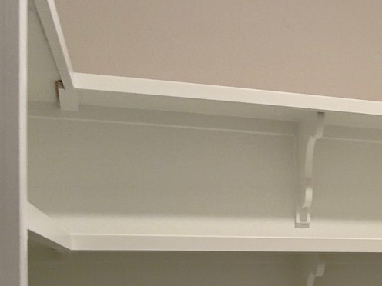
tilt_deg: +0.3
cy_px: 277
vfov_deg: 14.7
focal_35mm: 99
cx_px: 559
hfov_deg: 17.9
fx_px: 1093
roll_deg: +0.5
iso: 50
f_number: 1.78
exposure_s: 1/60
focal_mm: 6.76
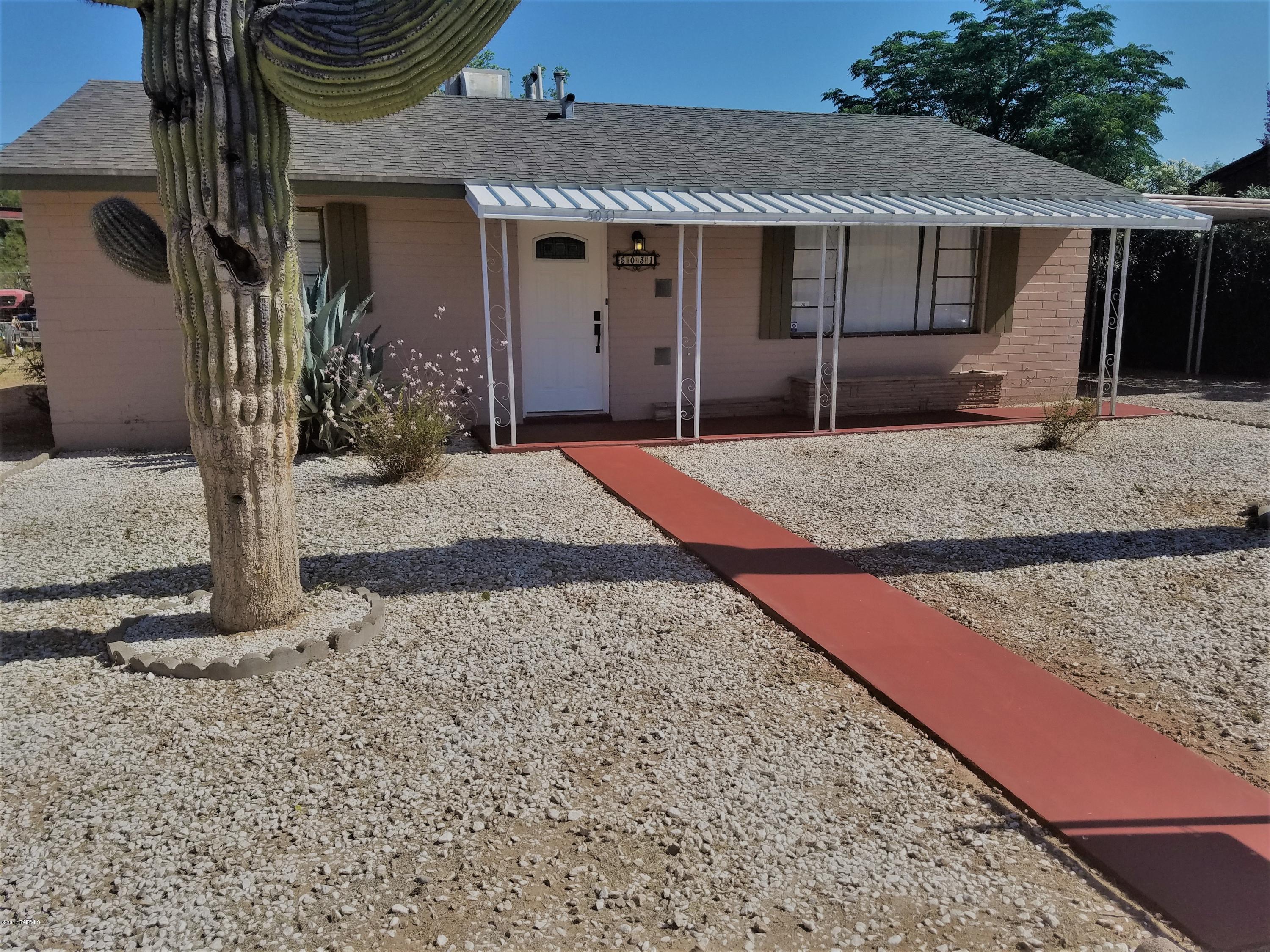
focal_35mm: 26
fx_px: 954
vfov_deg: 53.1
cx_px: 635
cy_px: 476
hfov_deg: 67.3
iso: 50
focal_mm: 4.2
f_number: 1.7
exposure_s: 1/3240
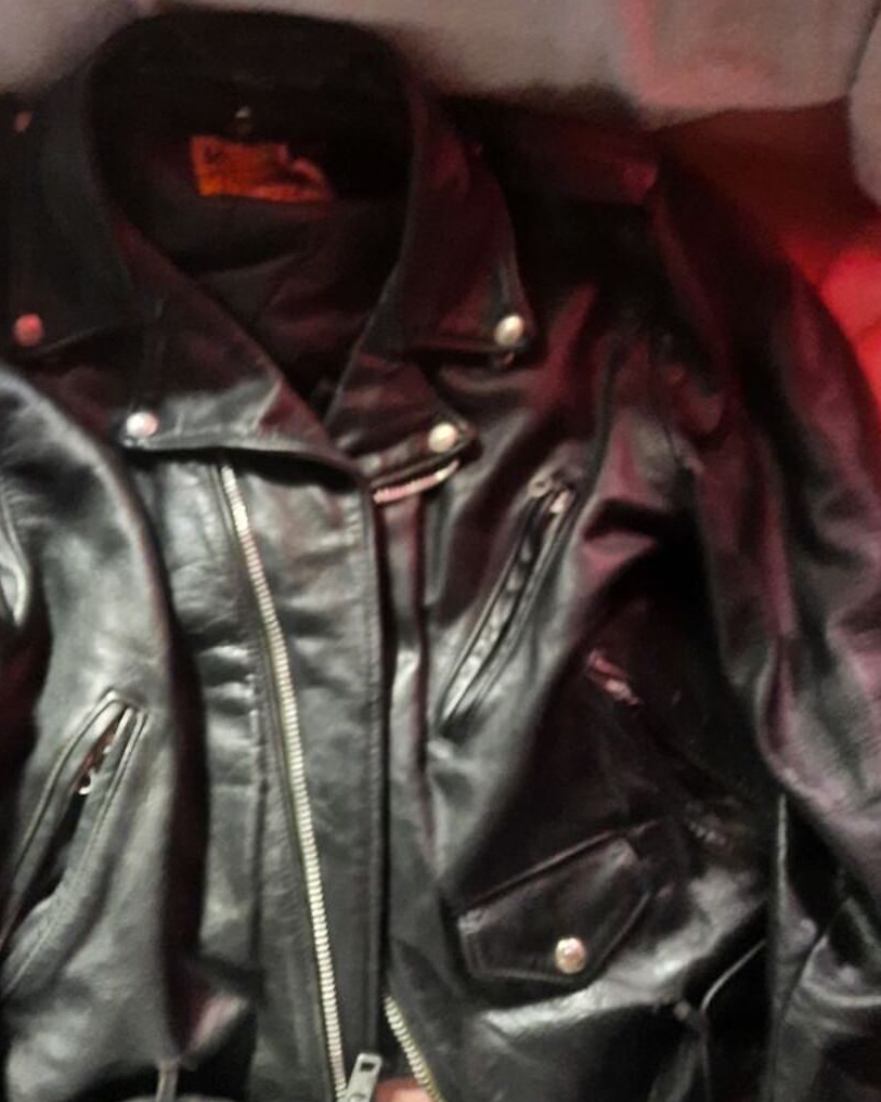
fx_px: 1043
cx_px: 357
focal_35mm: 32
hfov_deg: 45.6
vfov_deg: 55.7
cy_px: 573
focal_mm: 4.6
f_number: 2
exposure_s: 1/20
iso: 1000
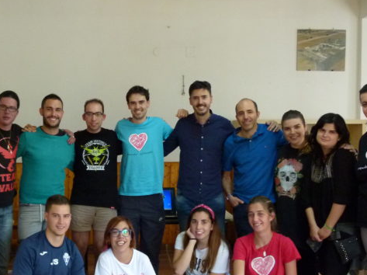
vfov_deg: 27.9
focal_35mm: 52
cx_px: 140
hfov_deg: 36.7
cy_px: 169
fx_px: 551
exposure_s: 1/50
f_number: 3
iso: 400
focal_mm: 5.8
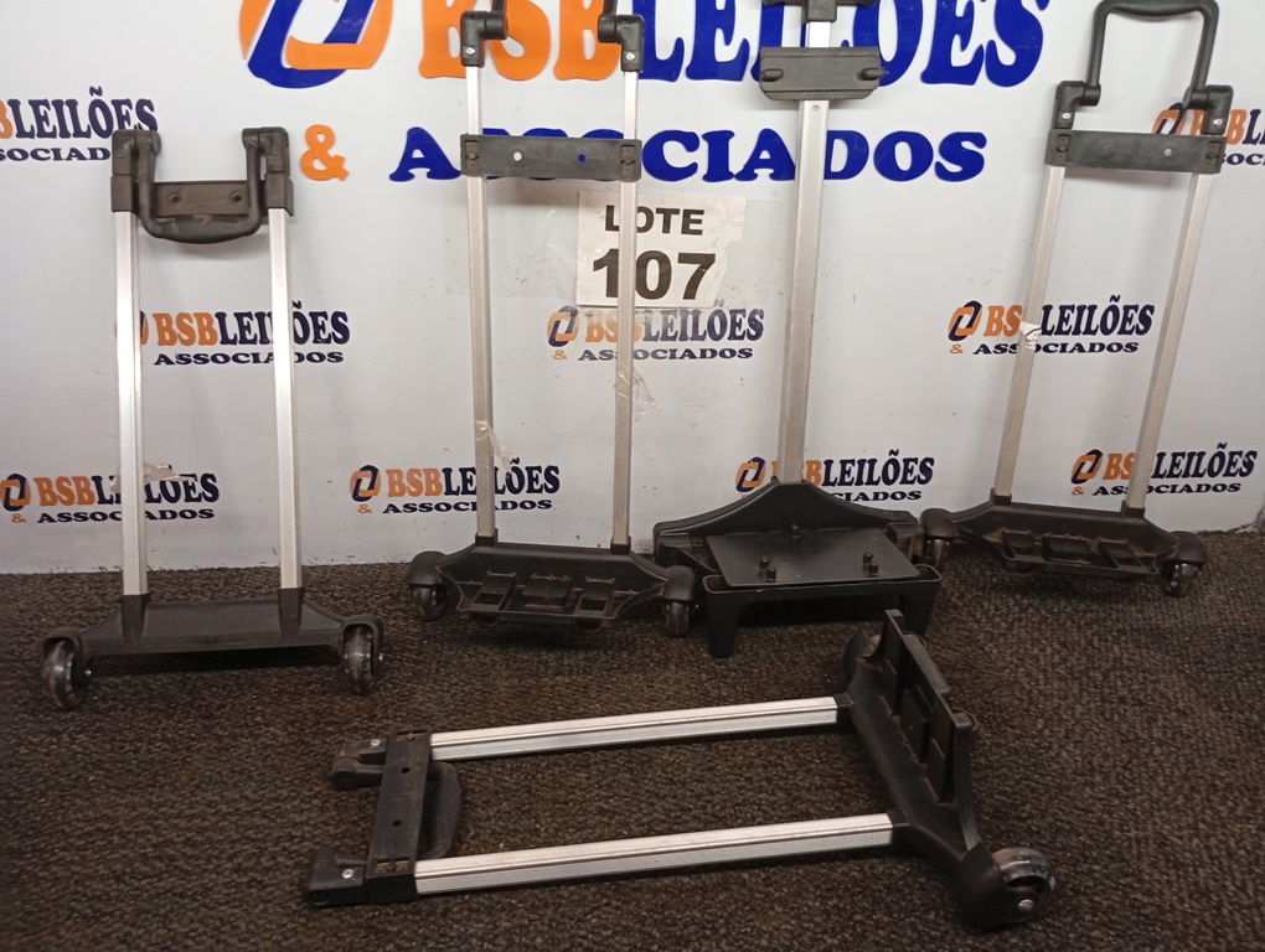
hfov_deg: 65.2
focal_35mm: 27
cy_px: 476
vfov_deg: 51.5
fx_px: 988
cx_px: 632
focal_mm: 3.98
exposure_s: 1/30
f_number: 1.8
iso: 298
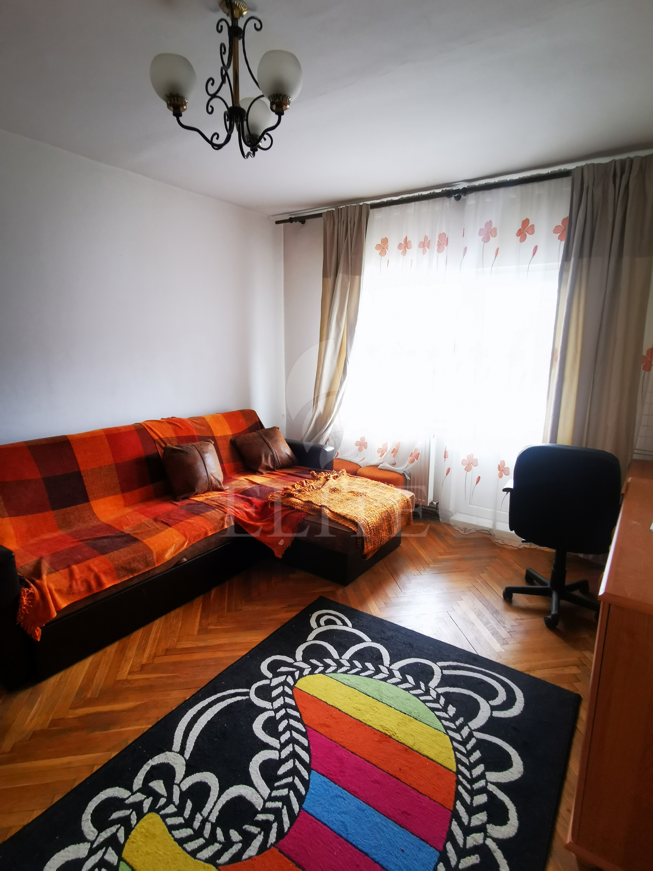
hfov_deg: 68.7
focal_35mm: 19
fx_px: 478
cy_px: 436
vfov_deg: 84.7
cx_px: 326
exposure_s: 1/30
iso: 320
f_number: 2.2
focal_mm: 2.35
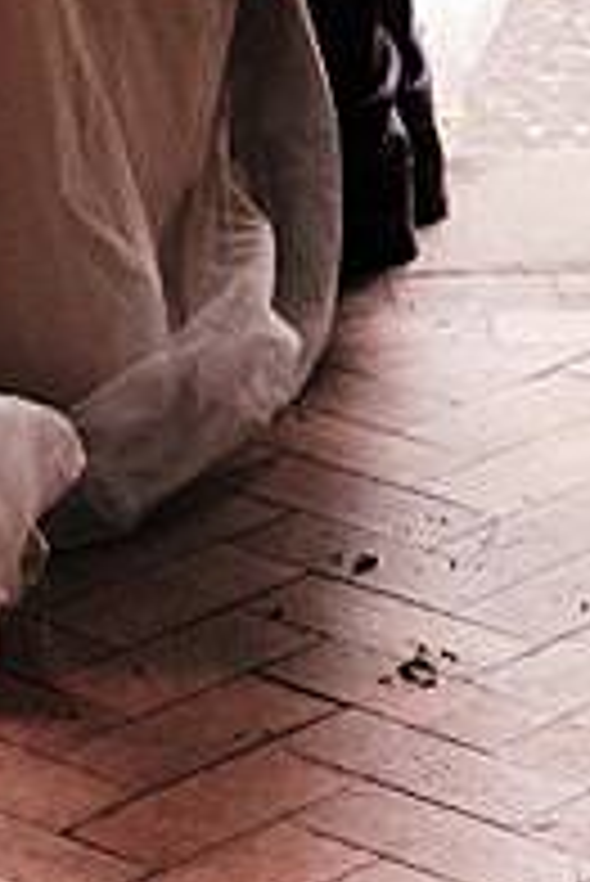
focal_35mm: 267
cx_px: -252
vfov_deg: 6.9
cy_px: -1732
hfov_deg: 5.1
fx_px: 6552
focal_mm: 23
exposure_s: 1/200
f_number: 3.6
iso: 2500
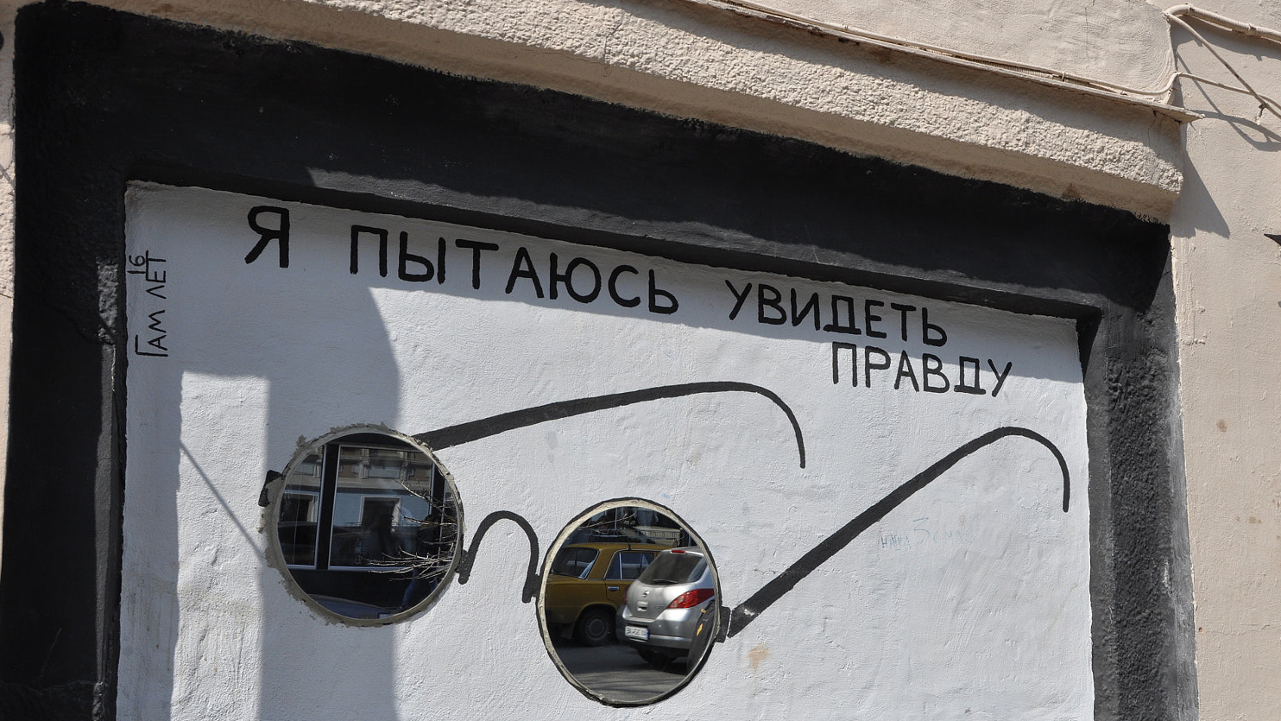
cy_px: 432
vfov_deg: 27.1
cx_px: 689
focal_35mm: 44
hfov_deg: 46.4
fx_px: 1495
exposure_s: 1/400
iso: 320
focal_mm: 26
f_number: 10
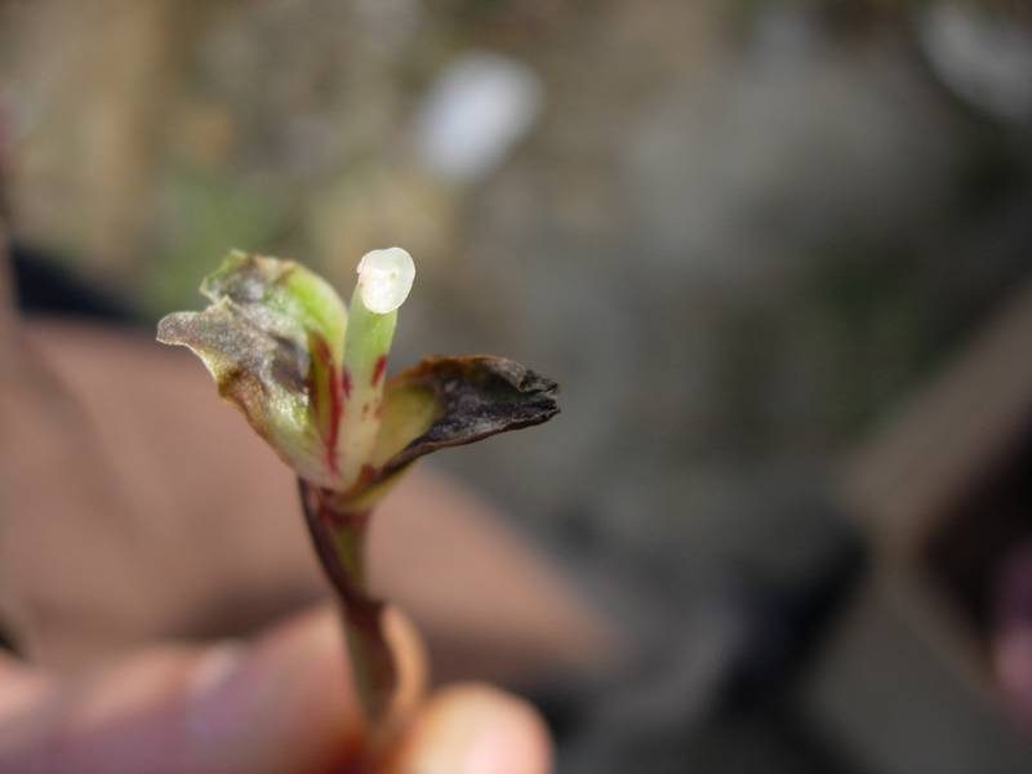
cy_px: 387
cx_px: 516
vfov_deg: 37.7
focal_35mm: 38
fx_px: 1133
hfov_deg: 49.0
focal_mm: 7.8
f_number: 2.8
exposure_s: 1/418
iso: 64
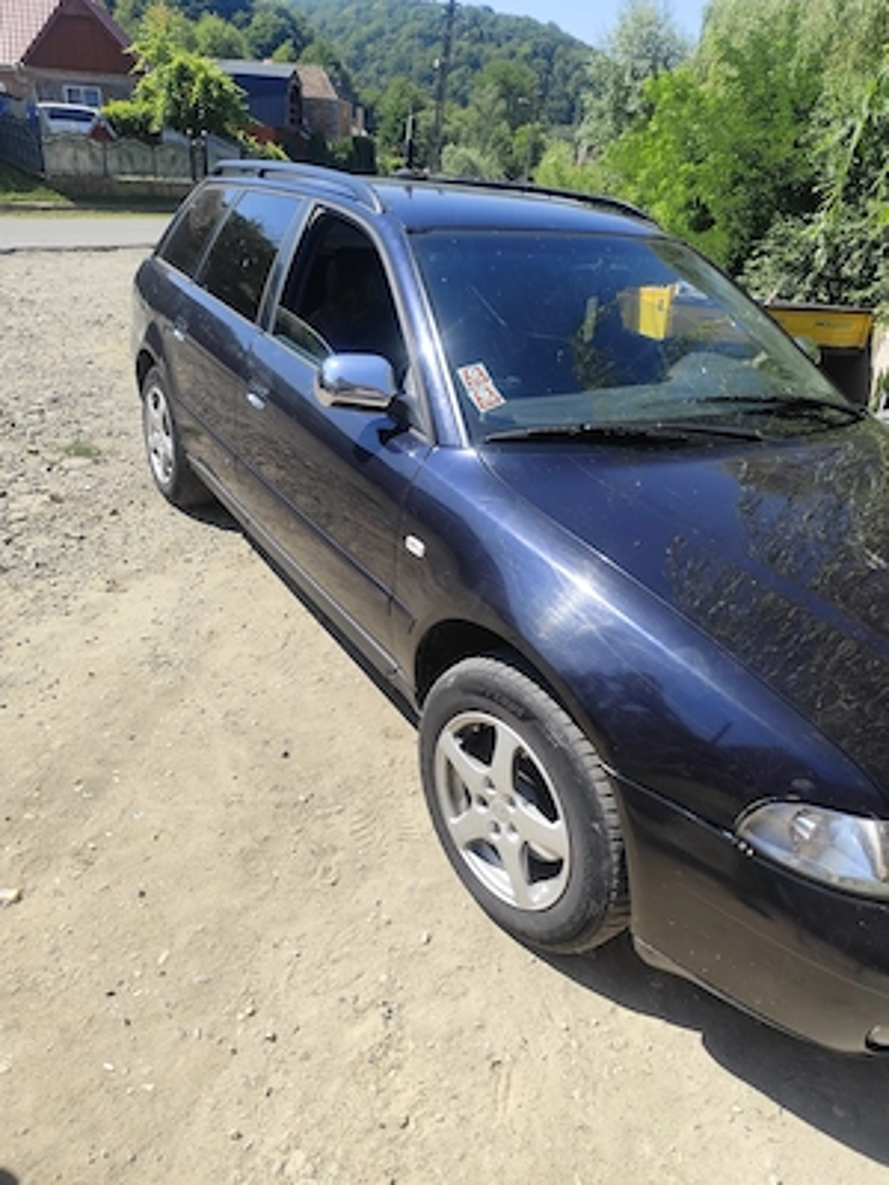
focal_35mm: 23
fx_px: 788
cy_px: 592
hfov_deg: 58.9
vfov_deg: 73.9
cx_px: 444
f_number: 1.65
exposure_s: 1/689
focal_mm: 6.19
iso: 50
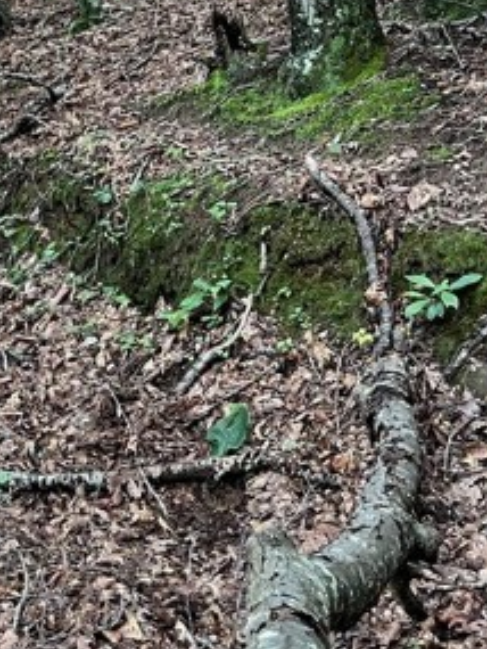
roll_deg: -0.7
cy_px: 39
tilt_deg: +0.9
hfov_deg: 19.8
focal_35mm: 70
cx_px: -98
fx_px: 1312
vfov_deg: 26.6
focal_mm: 5.1
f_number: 1.6
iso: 125
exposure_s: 1/62
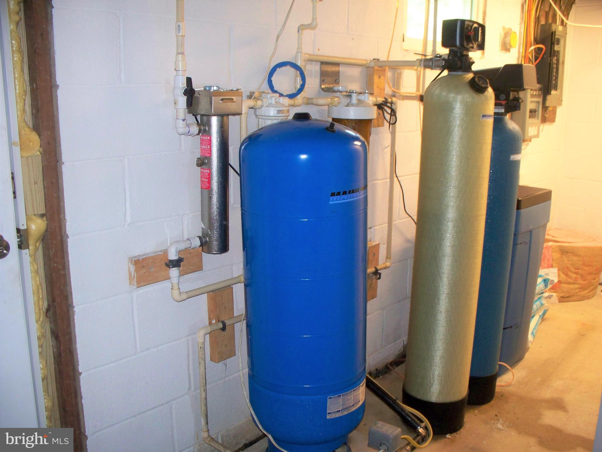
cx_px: 301
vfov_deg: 39.7
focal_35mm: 36
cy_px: 226
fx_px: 626
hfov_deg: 51.4
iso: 200
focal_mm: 7.54
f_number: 2.8
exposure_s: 1/30
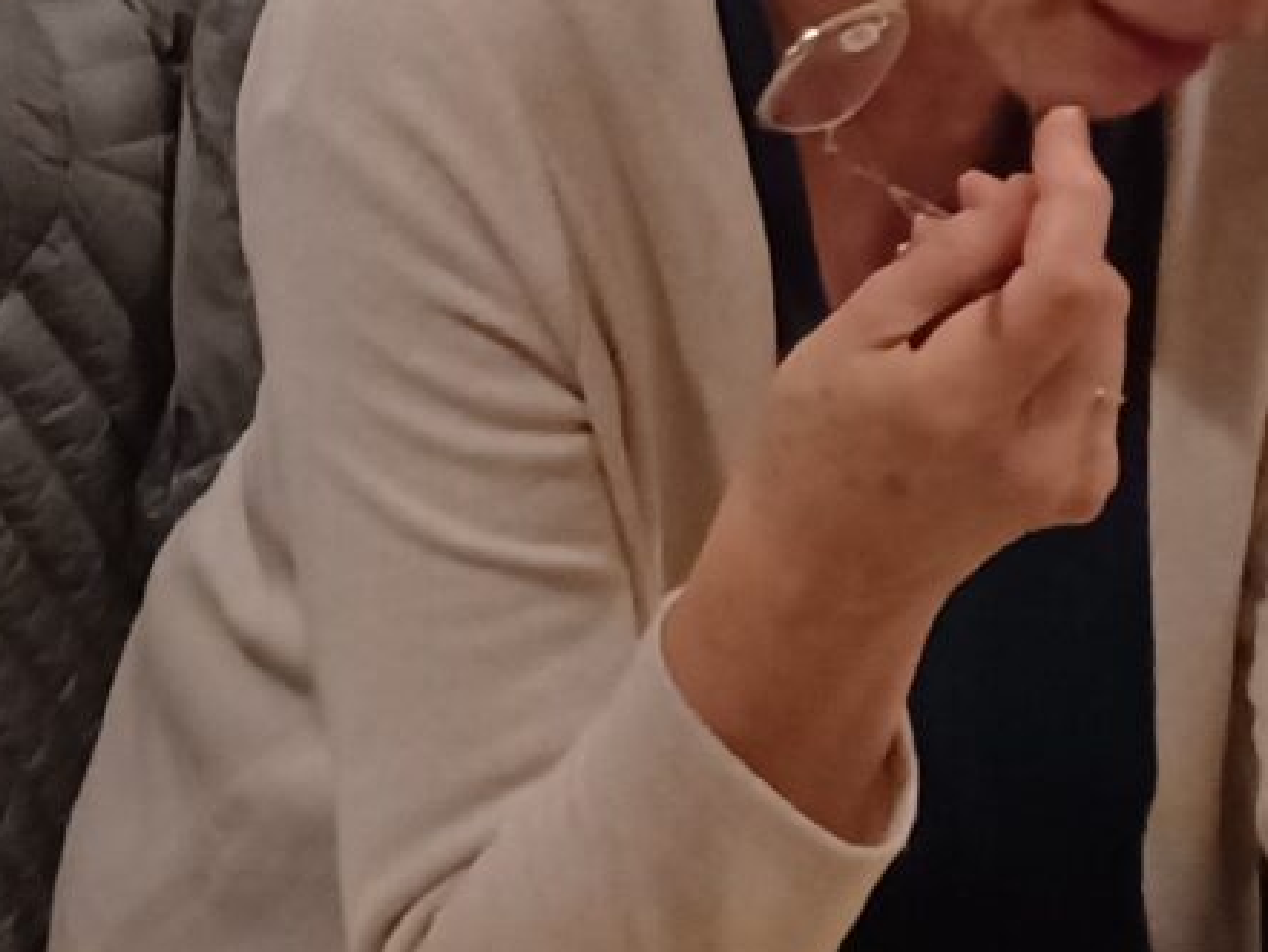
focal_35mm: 145
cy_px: -1795
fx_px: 5313
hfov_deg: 12.9
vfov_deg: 8.7
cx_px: -635
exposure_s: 1/25
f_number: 1.8
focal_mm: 4.6
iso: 800
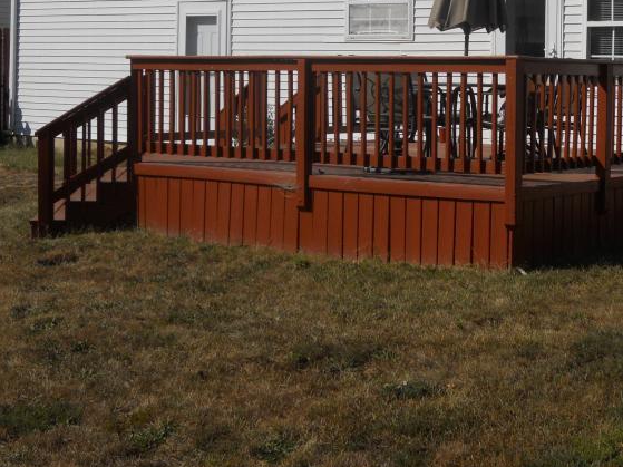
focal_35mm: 66
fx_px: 1188
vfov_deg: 21.8
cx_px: 463
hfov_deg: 29.0
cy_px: 68
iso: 80
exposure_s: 1/640
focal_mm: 6.4
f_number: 6
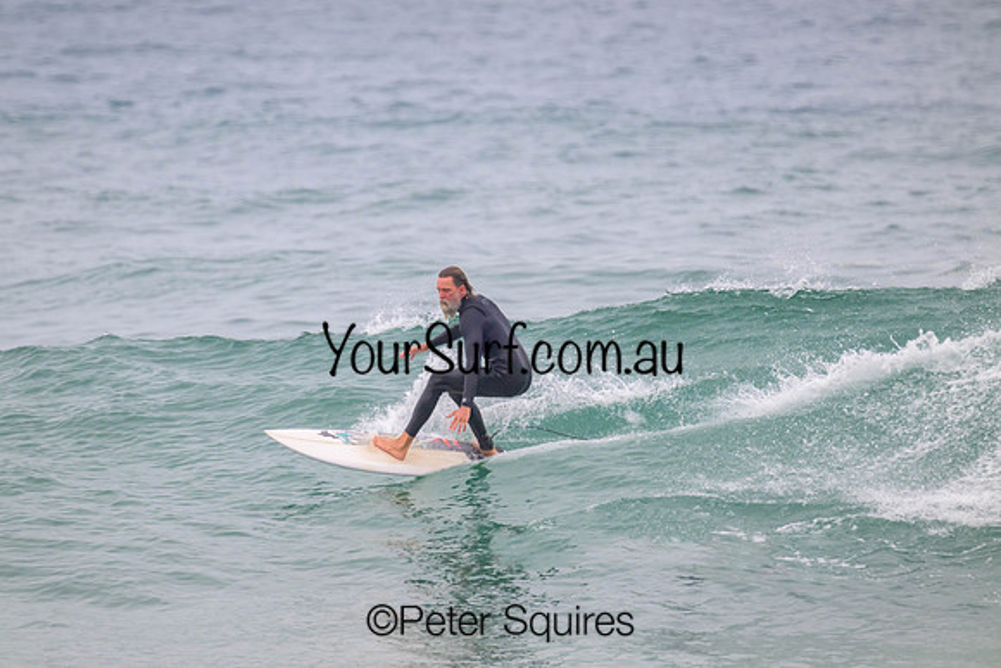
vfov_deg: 1.7
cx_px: 500
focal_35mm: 800
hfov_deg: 2.6
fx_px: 22249
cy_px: 334
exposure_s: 1/2000
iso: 1600
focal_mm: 800
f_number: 11
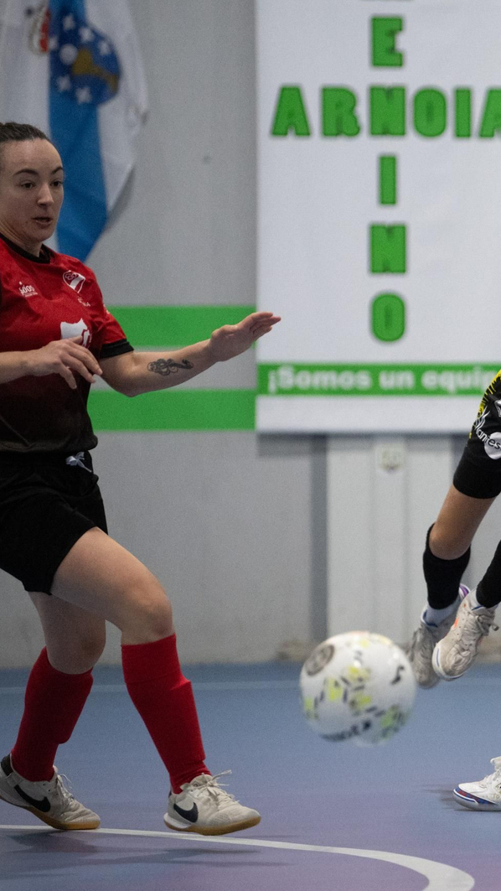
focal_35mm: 286
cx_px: 704
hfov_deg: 4.2
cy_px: 427
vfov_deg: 7.5
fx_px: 6754
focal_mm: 160
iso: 6400
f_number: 2.8
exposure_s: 1/800
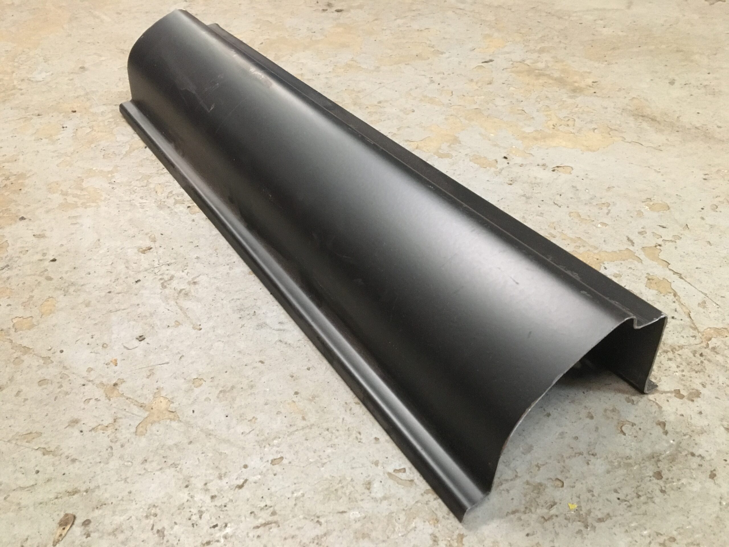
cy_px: 274
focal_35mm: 29
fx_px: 611
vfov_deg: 48.2
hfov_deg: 61.7
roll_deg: +3.9
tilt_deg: -39.2
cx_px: 364
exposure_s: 1/17
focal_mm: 4.15
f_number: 2.2
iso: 250
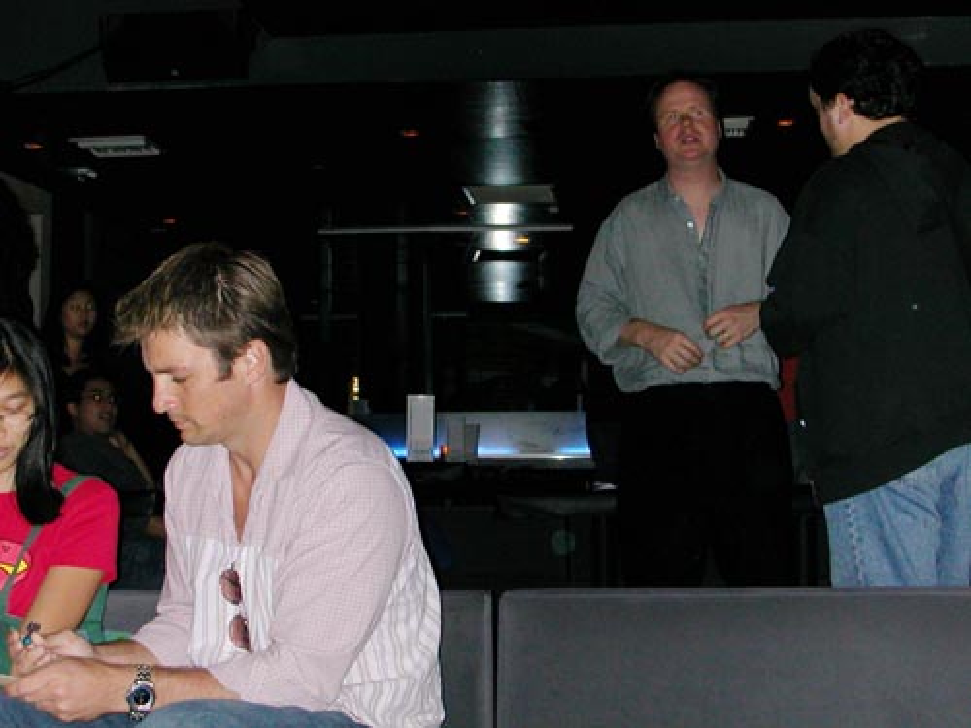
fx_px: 1515
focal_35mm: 54
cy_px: 364
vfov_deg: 27.0
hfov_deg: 35.5
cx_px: 486
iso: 200
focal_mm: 8.2
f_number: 3.2
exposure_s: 1/59.9
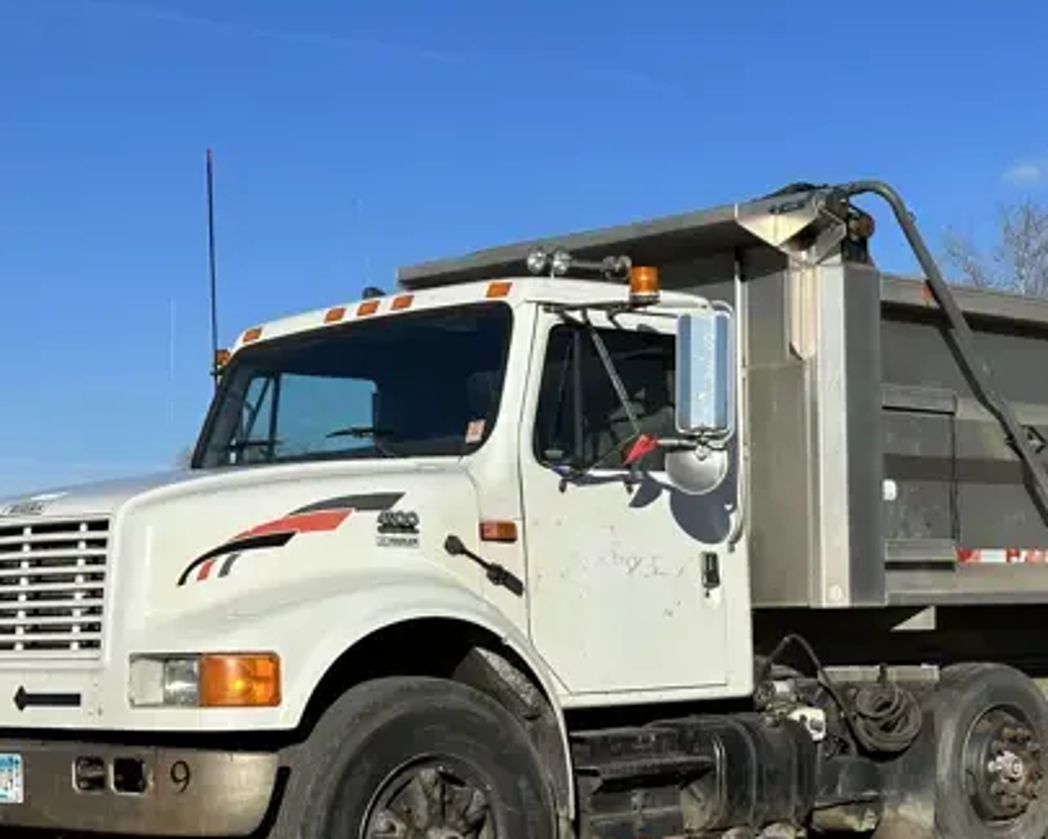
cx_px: 662
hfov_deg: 25.6
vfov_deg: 20.6
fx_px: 2295
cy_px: 577
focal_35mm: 74
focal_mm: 6.86
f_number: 1.78
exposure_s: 1/6211
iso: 64
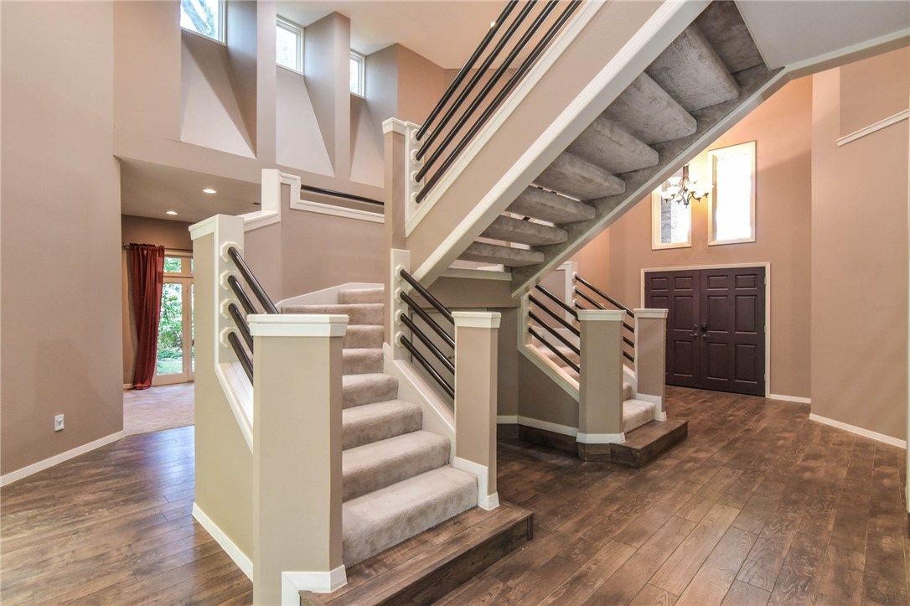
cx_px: 455
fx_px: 417
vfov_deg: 72.0
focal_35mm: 16
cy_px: 303
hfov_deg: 95.0
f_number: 6.3
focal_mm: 11
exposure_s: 1/15
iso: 1250
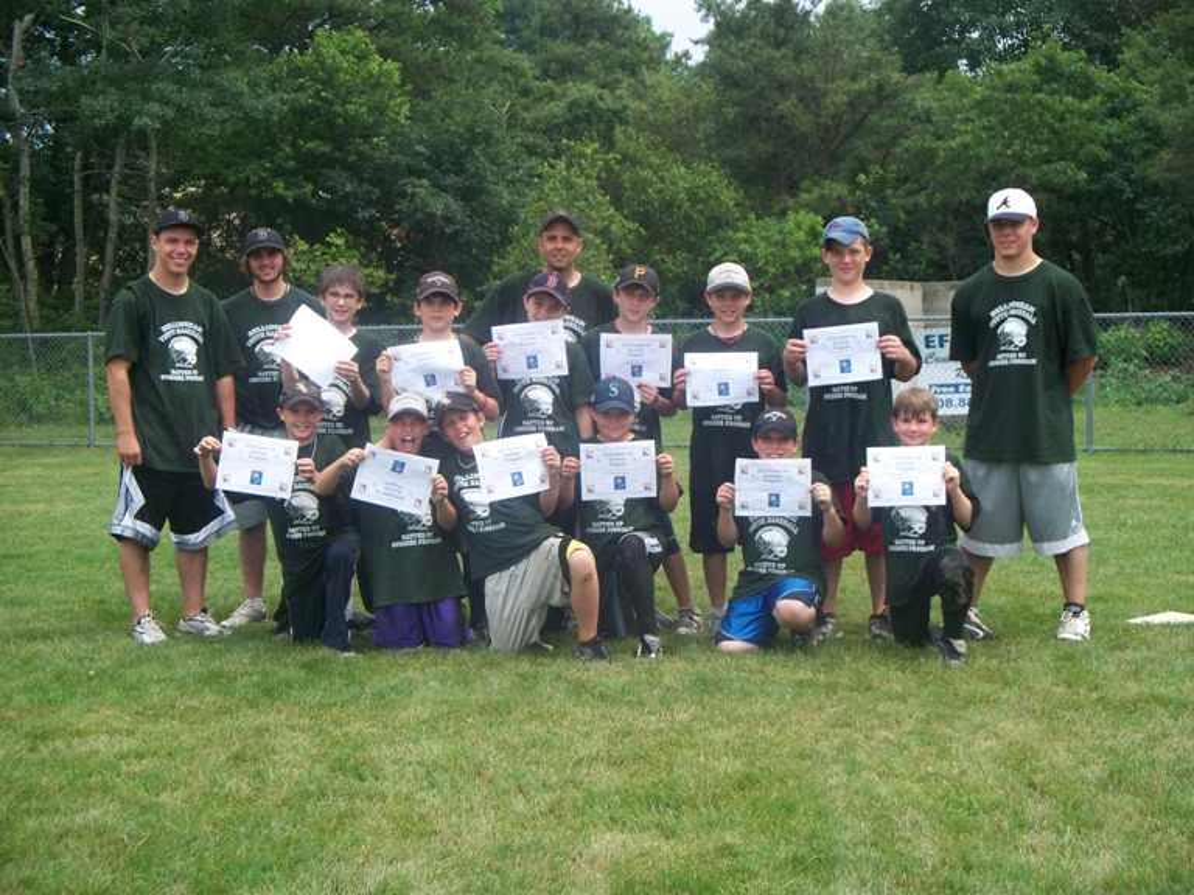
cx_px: 597
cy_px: 448
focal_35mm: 61
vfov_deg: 24.0
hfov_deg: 31.7
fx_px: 2104
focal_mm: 12.89
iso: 64
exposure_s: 1/500
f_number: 3.1
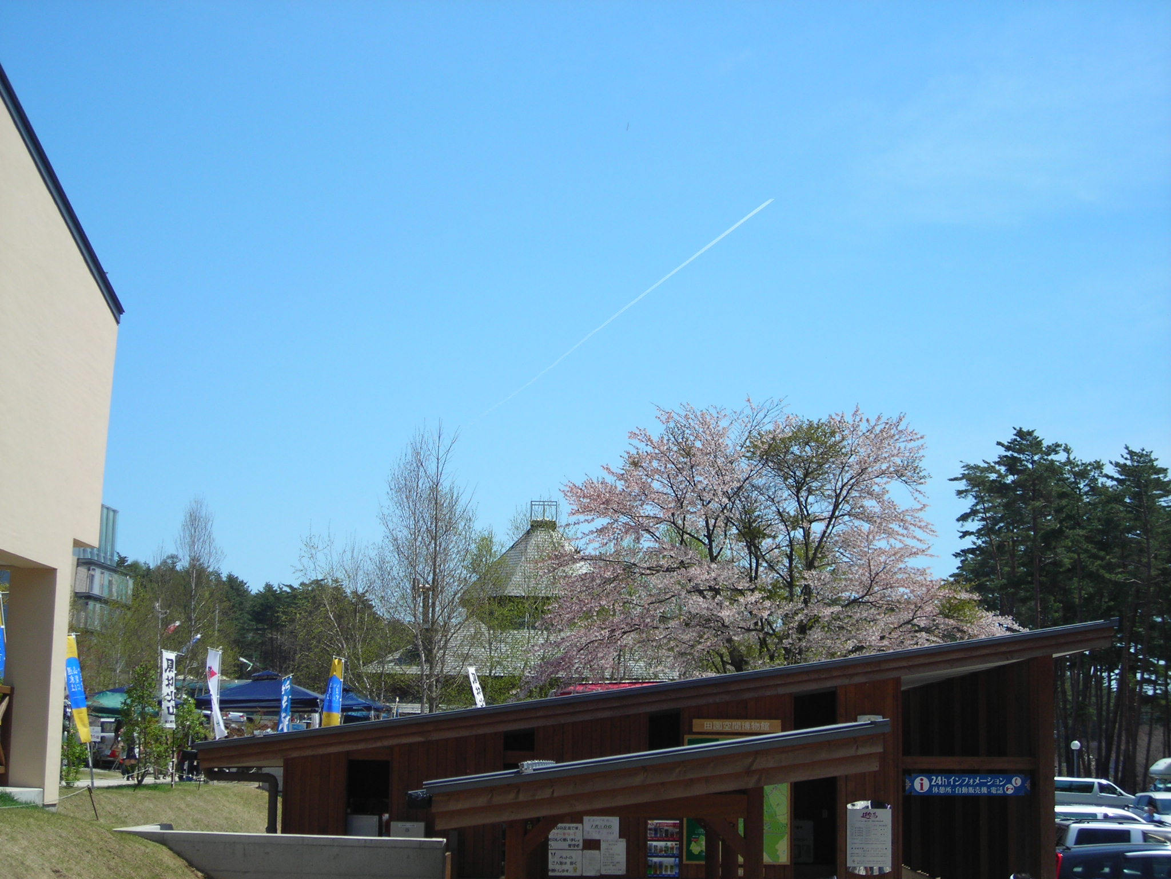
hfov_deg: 34.9
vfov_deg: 26.6
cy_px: 440
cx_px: 586
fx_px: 1861
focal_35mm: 55
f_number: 7.3
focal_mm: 9.1
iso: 50
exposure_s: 1/140
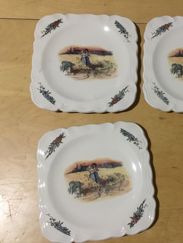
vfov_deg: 44.8
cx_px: 138
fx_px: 296
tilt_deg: -76.9
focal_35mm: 42
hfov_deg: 33.6
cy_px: 123
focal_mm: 3.3
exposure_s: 1/17
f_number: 2.4
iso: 200
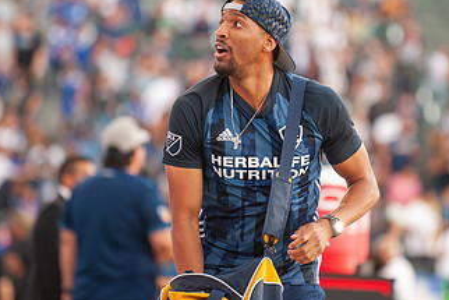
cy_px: 120
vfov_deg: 3.8
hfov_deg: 5.7
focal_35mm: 360
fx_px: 4492
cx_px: 255
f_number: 2.8
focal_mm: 200
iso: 1250
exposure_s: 1/320
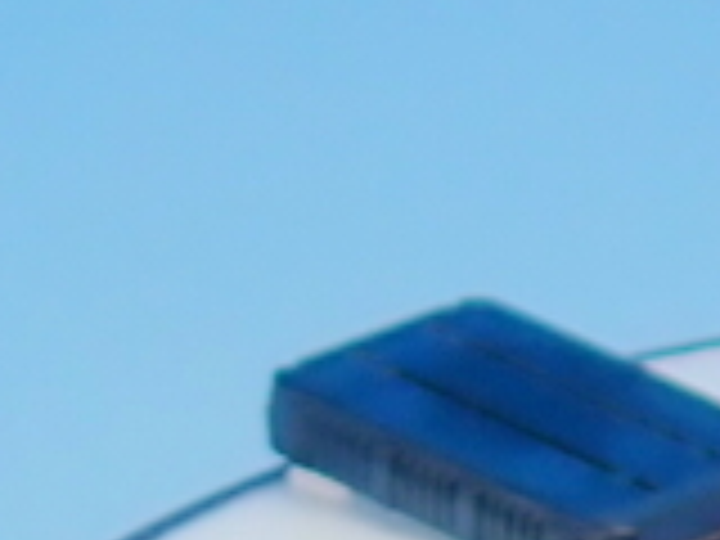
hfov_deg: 3.1
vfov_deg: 2.3
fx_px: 13312
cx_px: 490
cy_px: 1346
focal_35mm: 640
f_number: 4.9
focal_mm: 18
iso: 100
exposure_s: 1/13
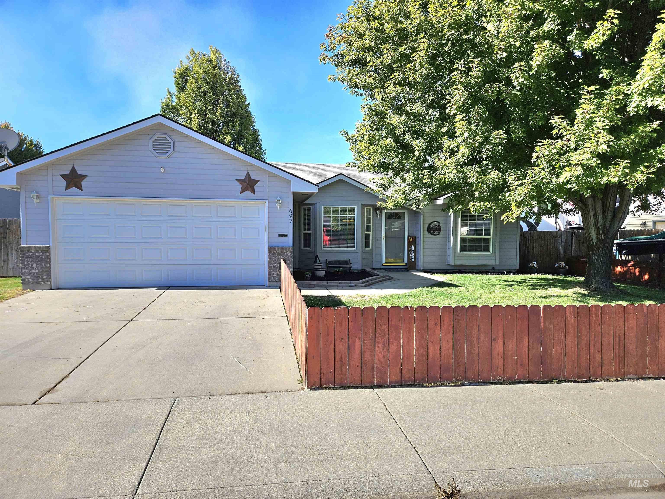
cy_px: 250
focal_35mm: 23
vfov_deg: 58.9
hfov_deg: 73.9
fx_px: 442
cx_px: 332
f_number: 1.8
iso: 25
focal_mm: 5.4
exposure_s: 1/1667
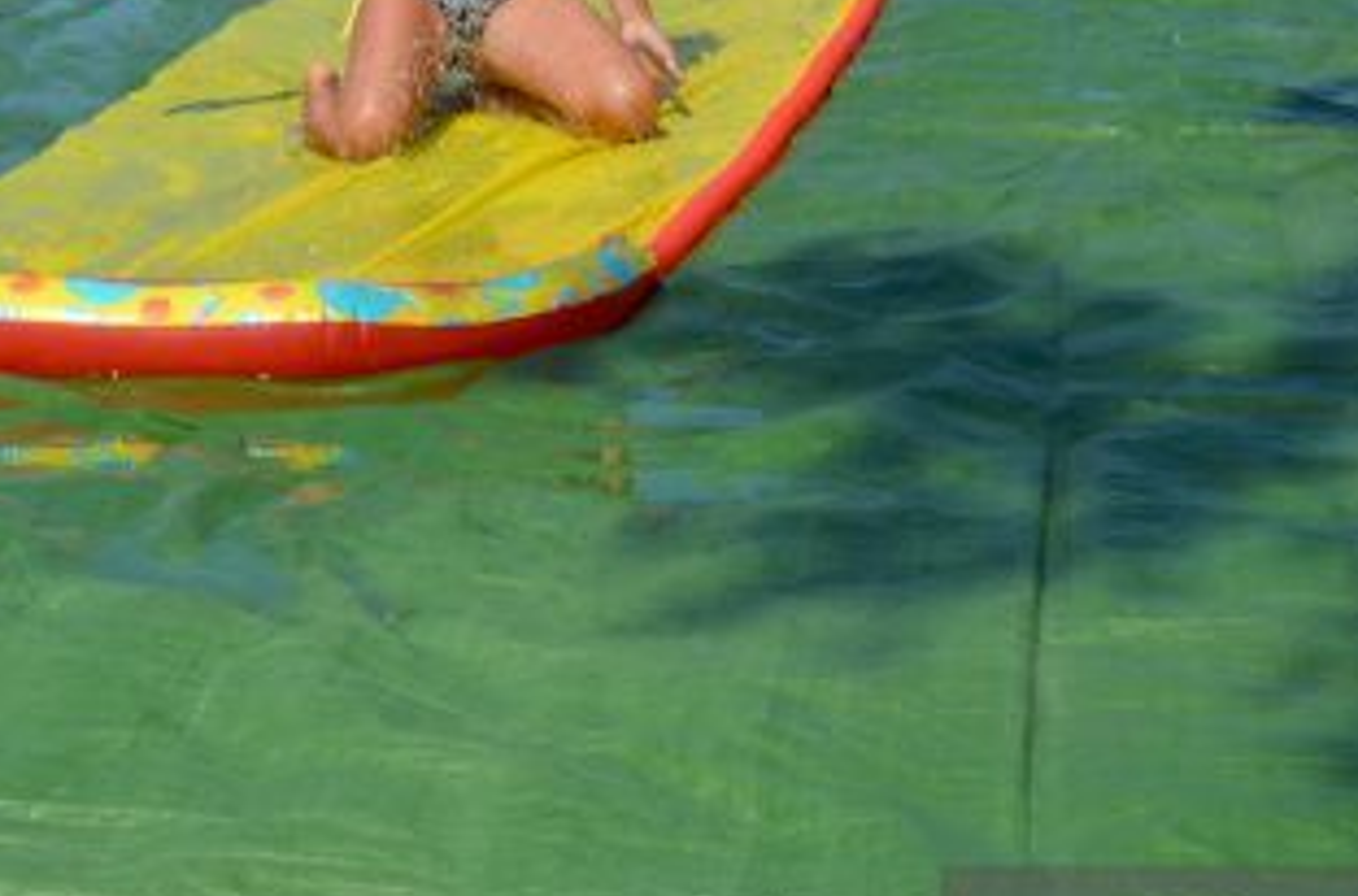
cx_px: 575
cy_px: 117
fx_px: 3761
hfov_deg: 20.5
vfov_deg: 13.5
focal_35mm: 100
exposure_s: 1/320
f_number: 9
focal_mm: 32
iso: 100
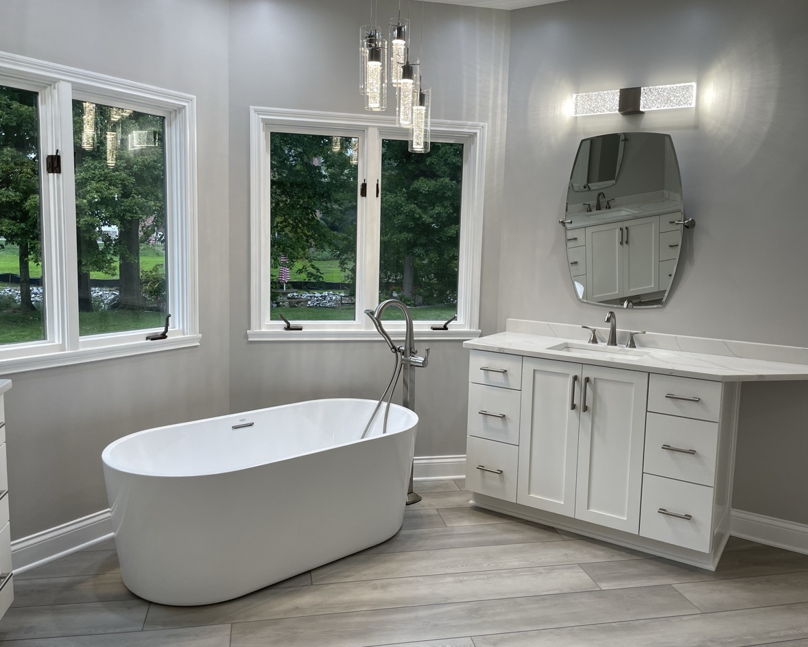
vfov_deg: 51.5
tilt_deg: -7.3
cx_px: 401
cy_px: 316
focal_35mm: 28
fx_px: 670
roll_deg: -1.4
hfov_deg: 62.2
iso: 50
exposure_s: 1/120
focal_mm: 4.2
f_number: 1.6
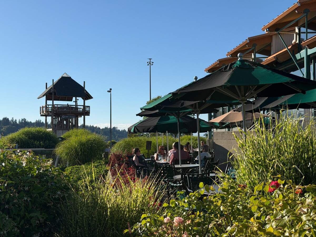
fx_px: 438
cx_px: 158
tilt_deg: +3.8
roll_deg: +0.4
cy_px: 118
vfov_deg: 30.3
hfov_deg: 39.7
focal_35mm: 48
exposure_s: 1/5587
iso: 64
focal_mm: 6.76
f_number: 1.78
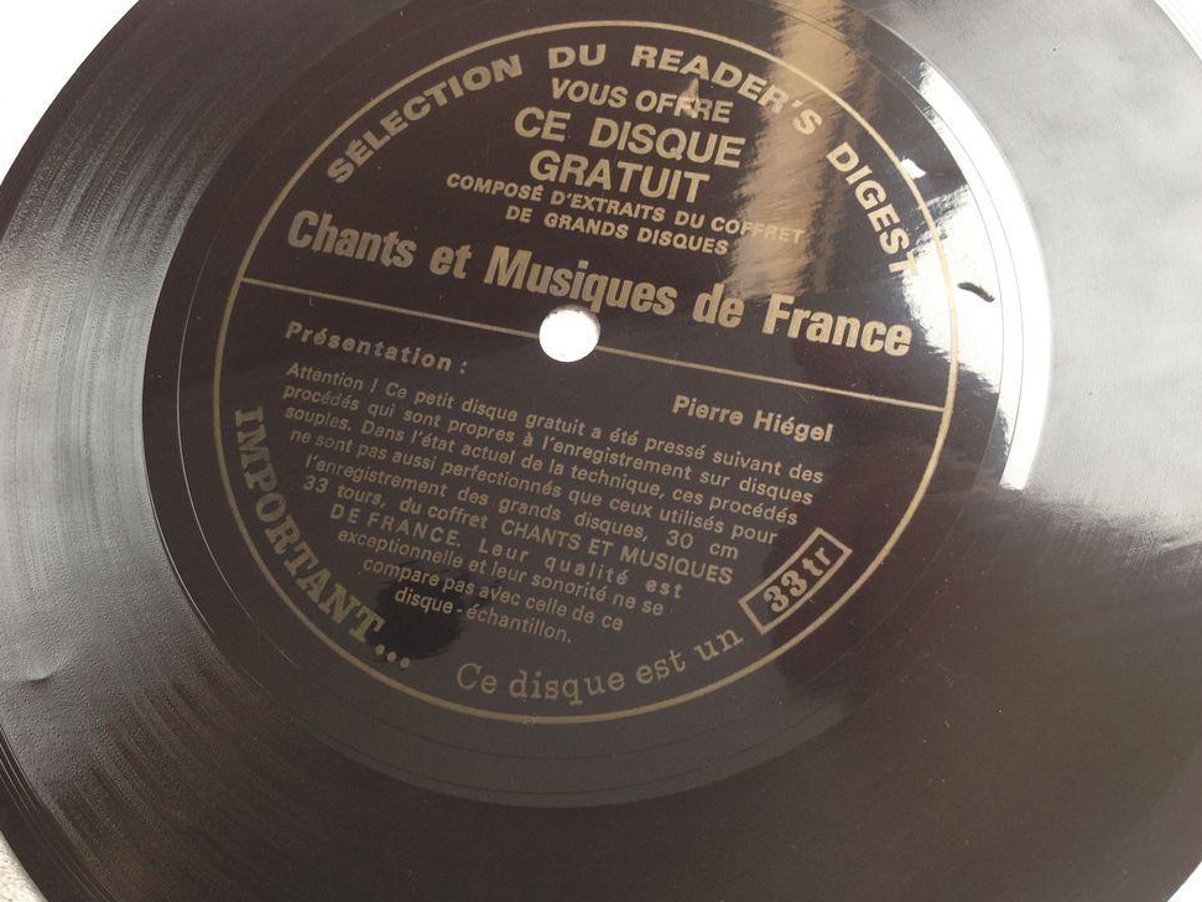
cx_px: 612
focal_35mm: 36
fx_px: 1250
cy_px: 453
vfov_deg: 39.6
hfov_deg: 51.4
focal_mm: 4.28
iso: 50
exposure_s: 1/40
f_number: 2.4
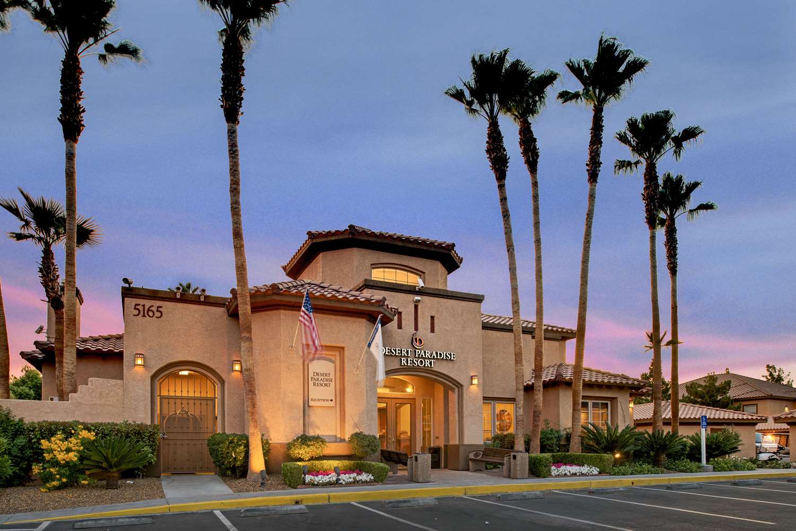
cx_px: 398
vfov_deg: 53.2
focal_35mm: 24
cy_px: 266
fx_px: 531
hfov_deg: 73.7
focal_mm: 24
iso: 50
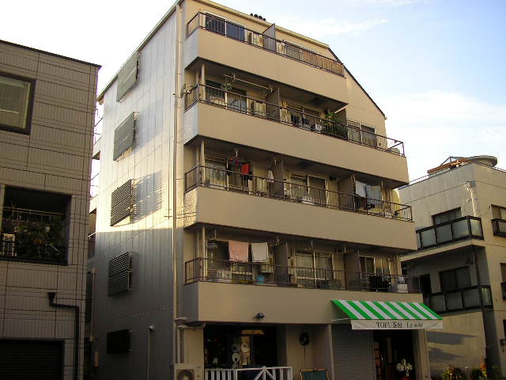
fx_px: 555
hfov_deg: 49.0
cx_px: 253
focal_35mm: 38
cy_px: 190
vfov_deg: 37.7
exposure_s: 1/291
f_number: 2.9
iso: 71
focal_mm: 5.8
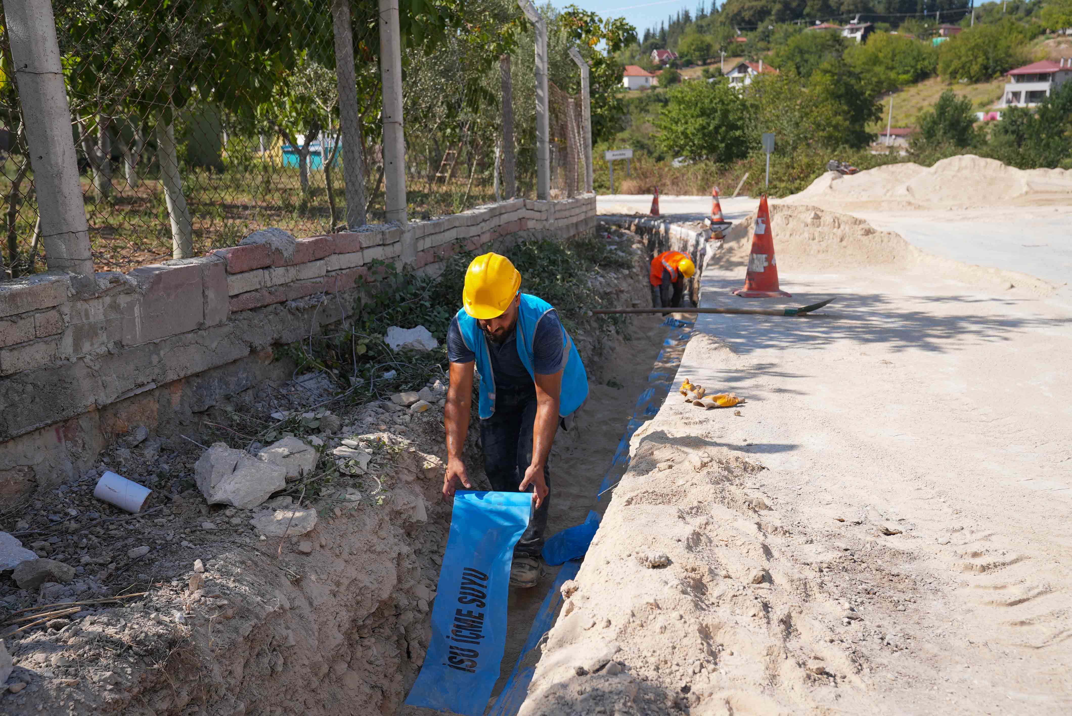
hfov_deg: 58.7
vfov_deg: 41.2
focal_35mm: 32
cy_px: 358
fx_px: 953
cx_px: 536
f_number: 4.5
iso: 80
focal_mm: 32
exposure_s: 1/320
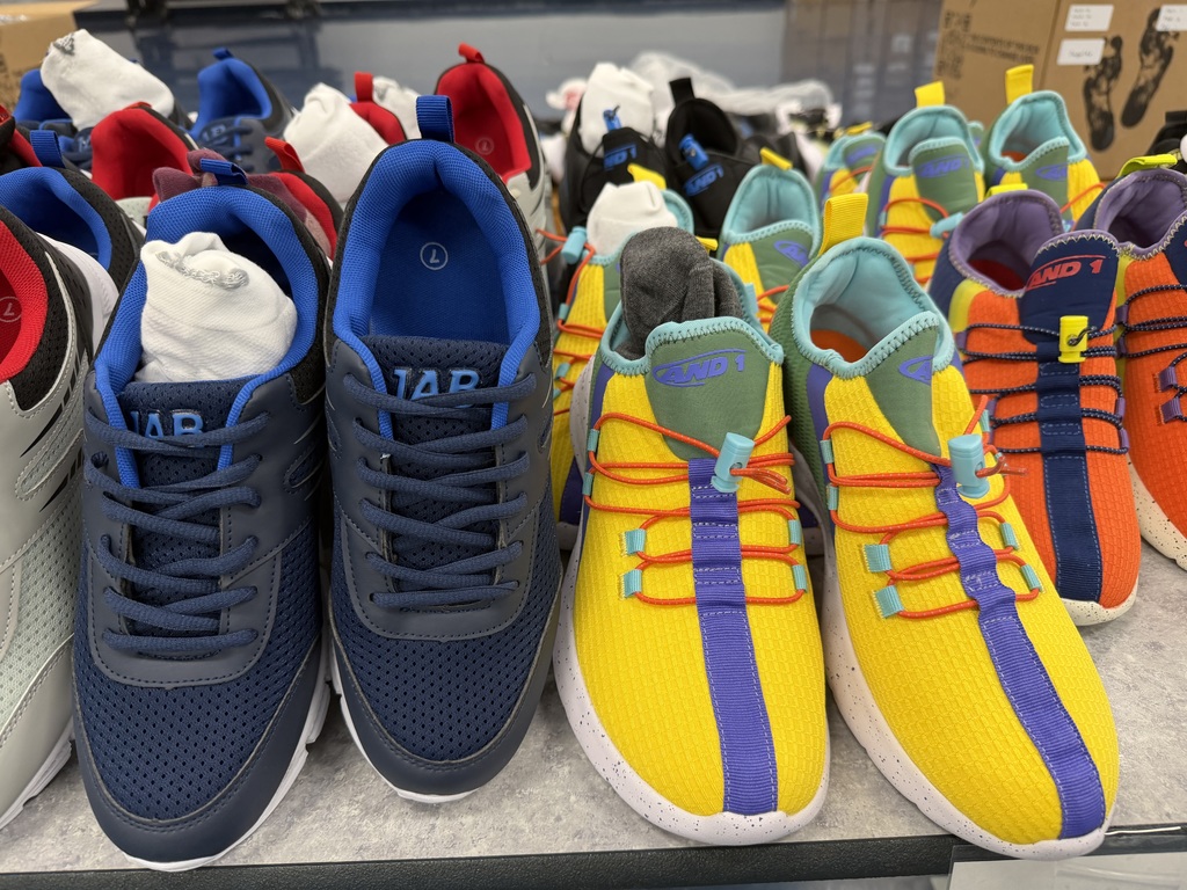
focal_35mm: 24
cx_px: 594
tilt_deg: -29.6
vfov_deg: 56.8
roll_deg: +1.2
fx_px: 823
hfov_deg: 71.6
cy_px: 445
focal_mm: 6.76
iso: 125
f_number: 1.78
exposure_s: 1/60
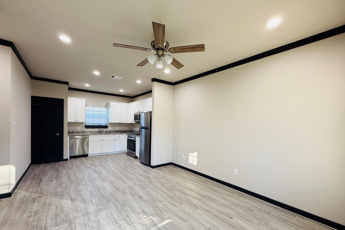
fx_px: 144
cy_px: 125
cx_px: 171
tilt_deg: -0.8
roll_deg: -0.8
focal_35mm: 15
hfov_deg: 100.4
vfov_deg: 77.1
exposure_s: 1/120
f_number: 2.2
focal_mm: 2.22
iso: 160
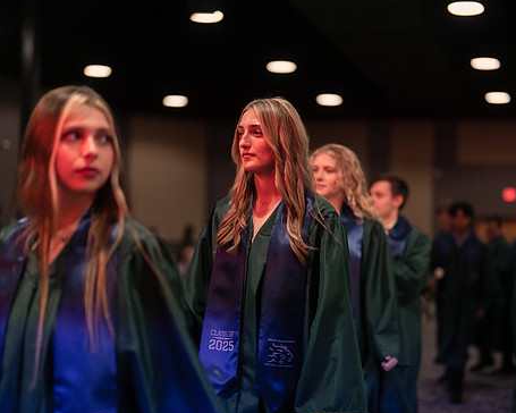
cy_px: 225
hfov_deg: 29.1
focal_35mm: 65
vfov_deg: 23.5
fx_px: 993
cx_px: 291
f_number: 1.2
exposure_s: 1/500
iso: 1250
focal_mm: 50
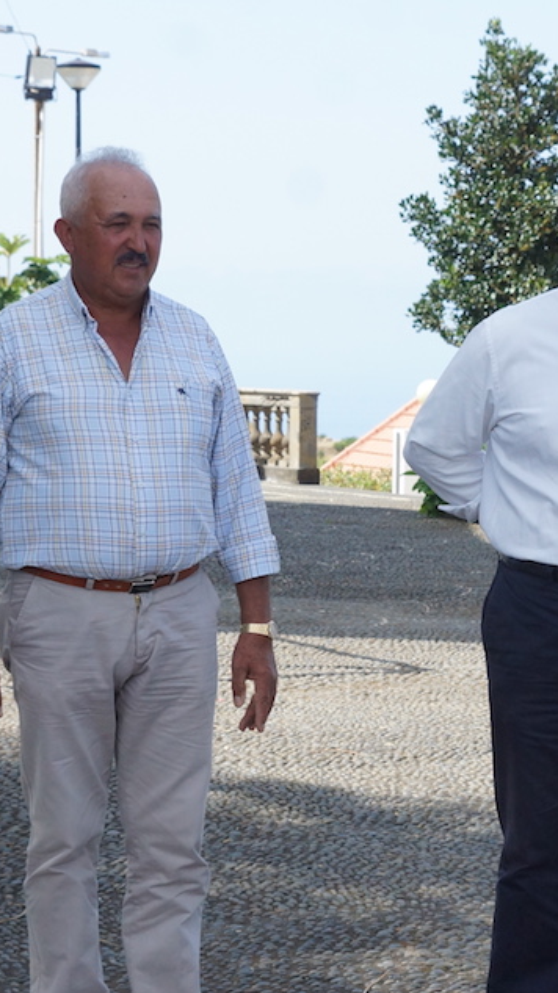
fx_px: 2925
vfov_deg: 19.2
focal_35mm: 111
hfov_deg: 10.9
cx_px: 440
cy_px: 627
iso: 500
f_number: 8
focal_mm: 35
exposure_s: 1/500
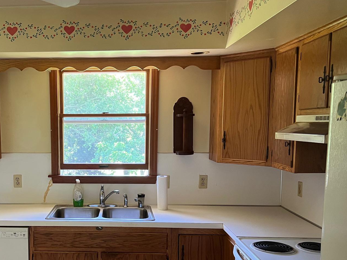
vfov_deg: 34.1
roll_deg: +0.7
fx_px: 421
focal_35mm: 42
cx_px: 94
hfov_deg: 43.6
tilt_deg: -7.6
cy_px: 168
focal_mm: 5.7
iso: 160
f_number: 1.5
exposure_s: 1/60
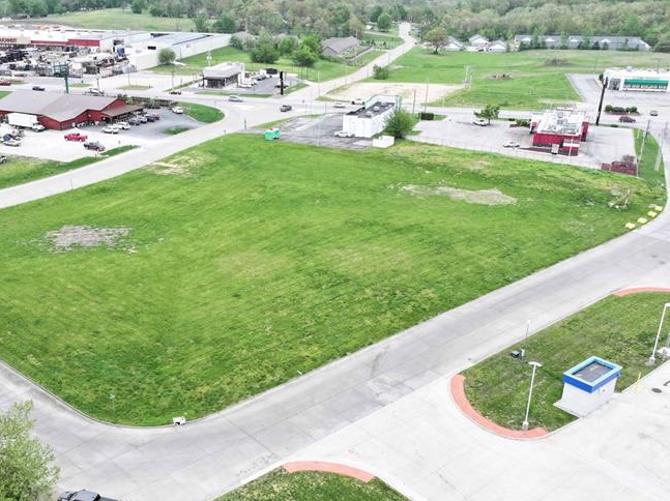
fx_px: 735
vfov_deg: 37.4
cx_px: 264
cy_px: 319
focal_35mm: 38
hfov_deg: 48.7
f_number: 2.8
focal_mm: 12.29
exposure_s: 1/800
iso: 110
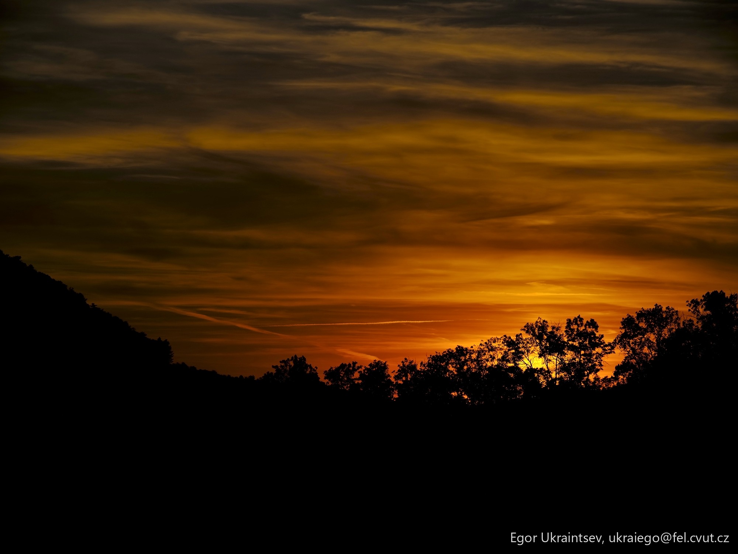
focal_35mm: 158
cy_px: 277
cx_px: 369
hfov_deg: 12.5
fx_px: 3369
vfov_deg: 9.4
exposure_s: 1/1000
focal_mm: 200
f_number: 5.6
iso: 100
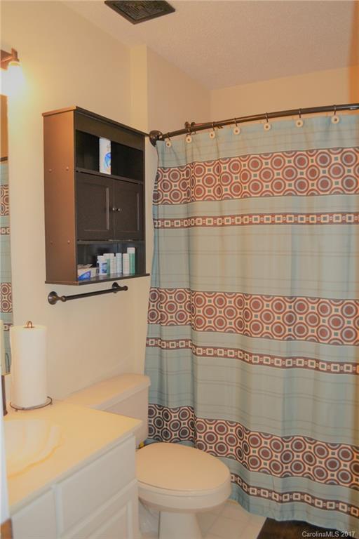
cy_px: 270
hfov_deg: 47.9
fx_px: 404
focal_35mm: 27
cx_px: 180
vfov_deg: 67.4
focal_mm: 18
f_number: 3.5
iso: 640
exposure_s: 1/60
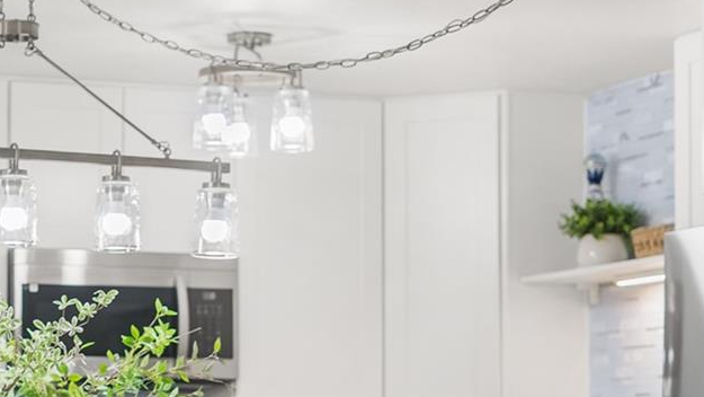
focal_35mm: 134
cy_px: 535
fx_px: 2502
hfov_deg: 15.9
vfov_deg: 8.9
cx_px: 141
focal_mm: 50
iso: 200
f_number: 1.8
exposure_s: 1/125
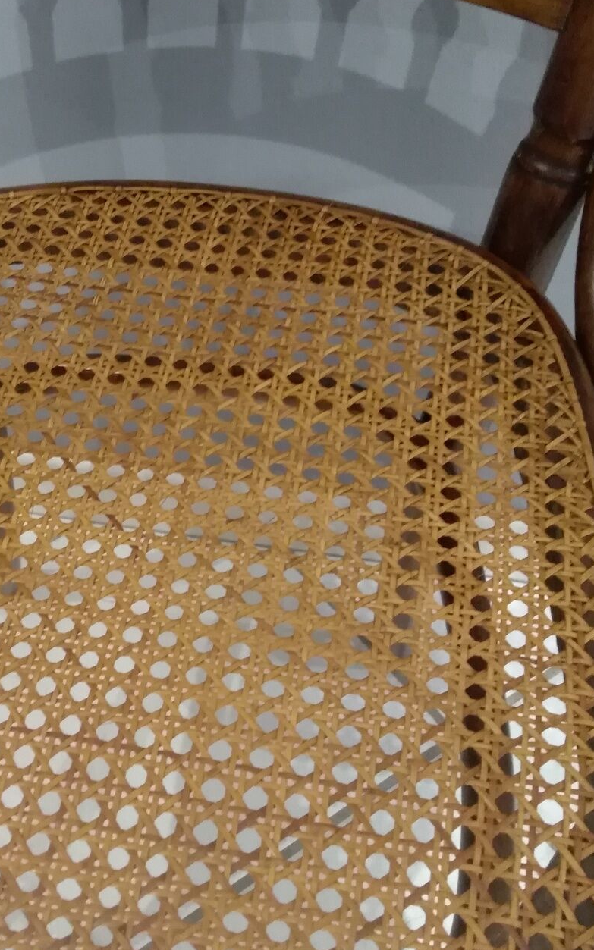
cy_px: 506
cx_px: 152
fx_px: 1140
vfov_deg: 45.2
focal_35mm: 44
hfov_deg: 28.8
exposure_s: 1/14.3
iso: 1095
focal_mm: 3.54
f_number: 2
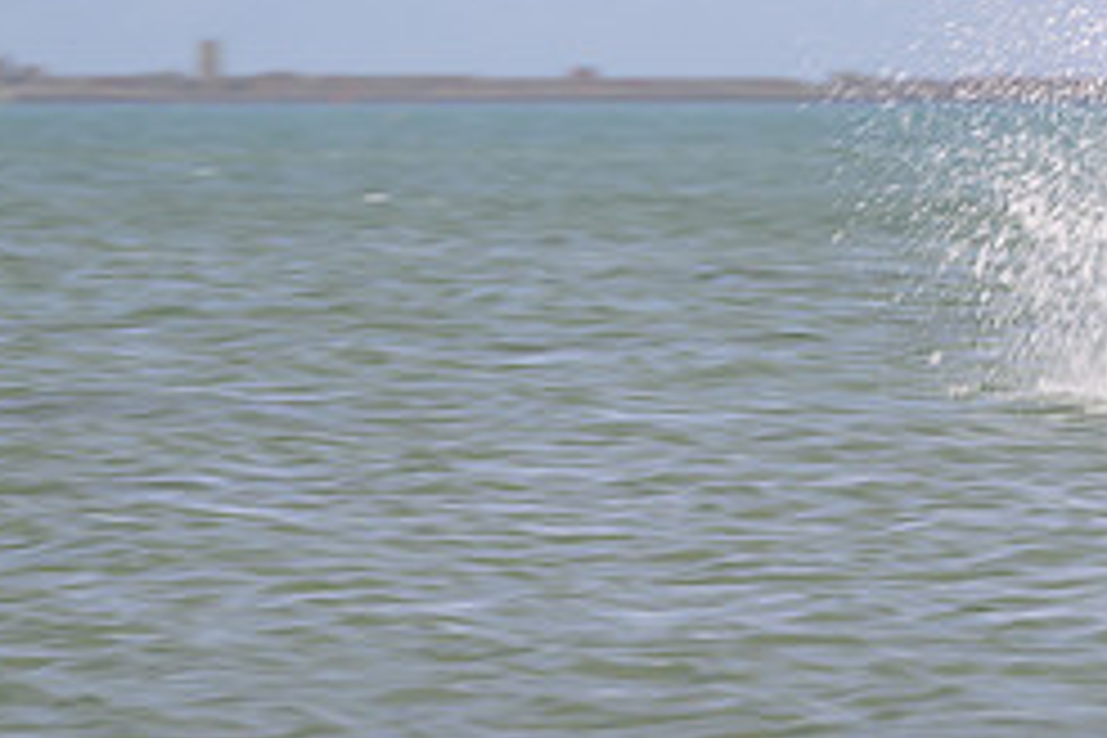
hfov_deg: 4.3
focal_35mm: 483
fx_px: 14851
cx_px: 986
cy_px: -25
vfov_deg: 2.8
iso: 100
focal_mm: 200
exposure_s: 1/80
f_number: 6.3
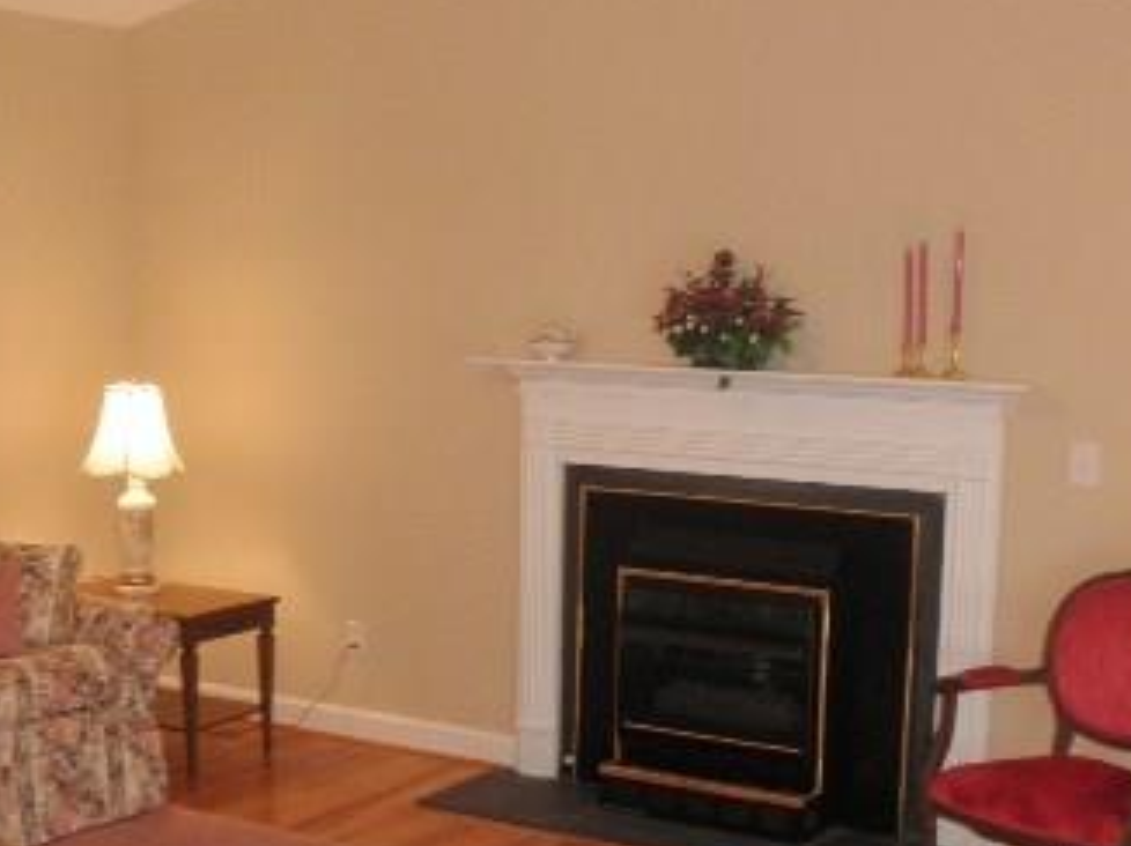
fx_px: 1796
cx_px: 576
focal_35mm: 55
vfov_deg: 26.5
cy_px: 482
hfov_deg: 35.0
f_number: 3
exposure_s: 1/30
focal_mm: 5
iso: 125
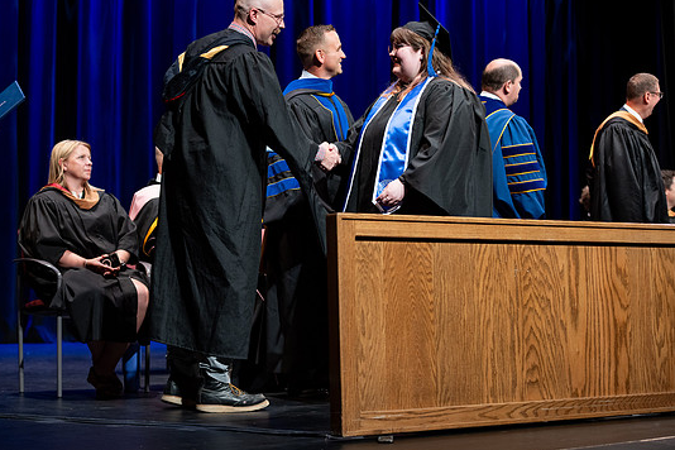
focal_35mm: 76
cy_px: 208
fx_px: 1425
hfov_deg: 26.6
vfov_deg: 17.9
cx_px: 310
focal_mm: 70
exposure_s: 1/250
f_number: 2.8
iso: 640
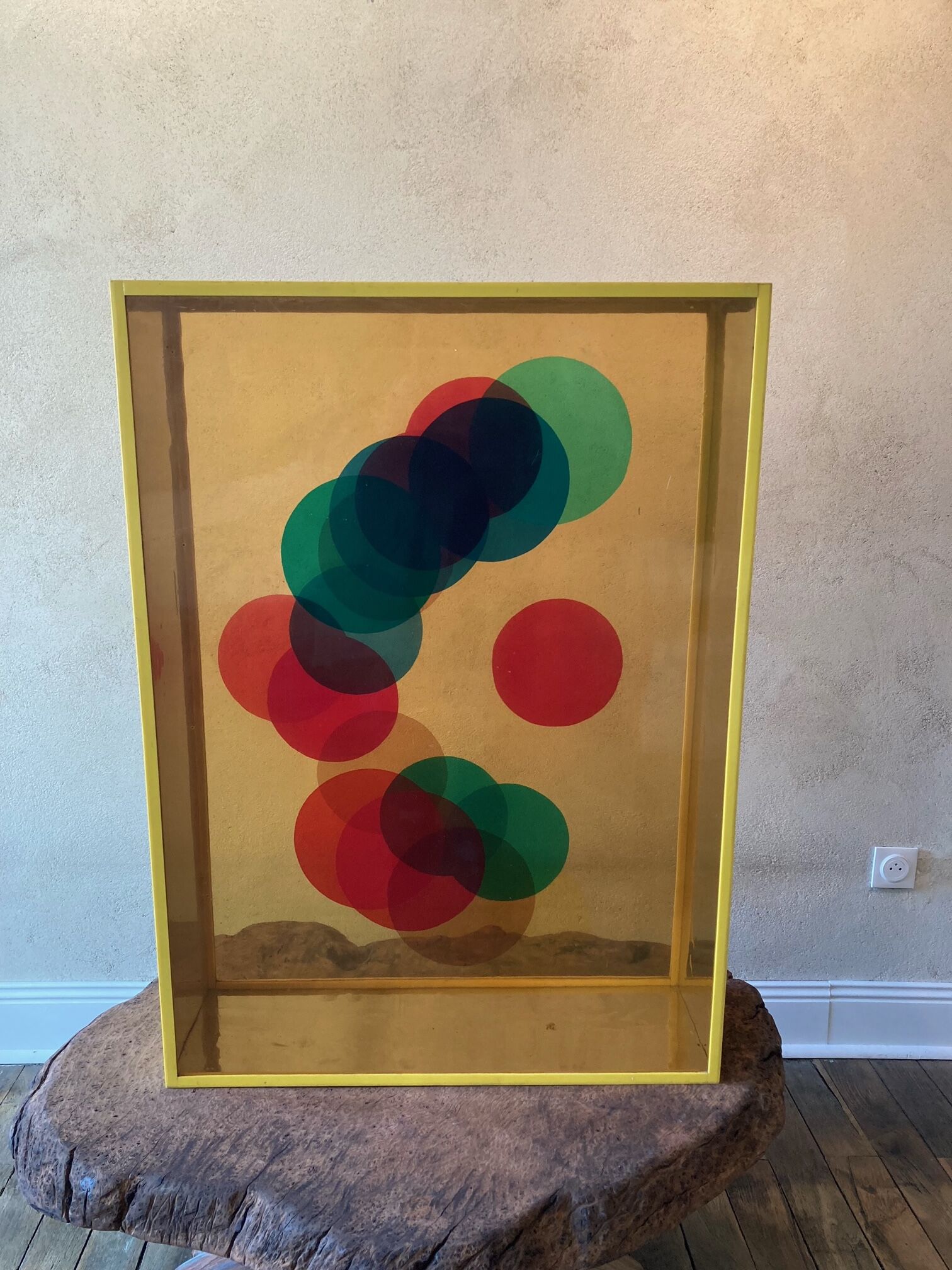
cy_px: 635
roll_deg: -1.6
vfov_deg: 63.4
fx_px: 1027
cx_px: 476
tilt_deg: -10.9
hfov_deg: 49.7
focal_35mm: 28
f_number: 1.8
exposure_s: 1/50
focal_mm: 3.99
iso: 80
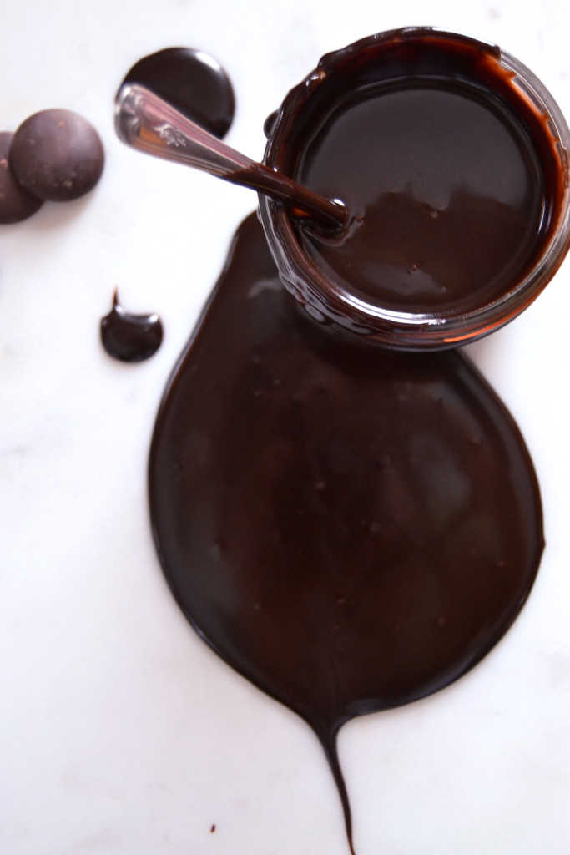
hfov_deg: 22.6
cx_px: 285
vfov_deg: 33.4
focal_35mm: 60
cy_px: 428
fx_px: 1424
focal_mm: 40
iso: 800
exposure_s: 1/40
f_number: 5
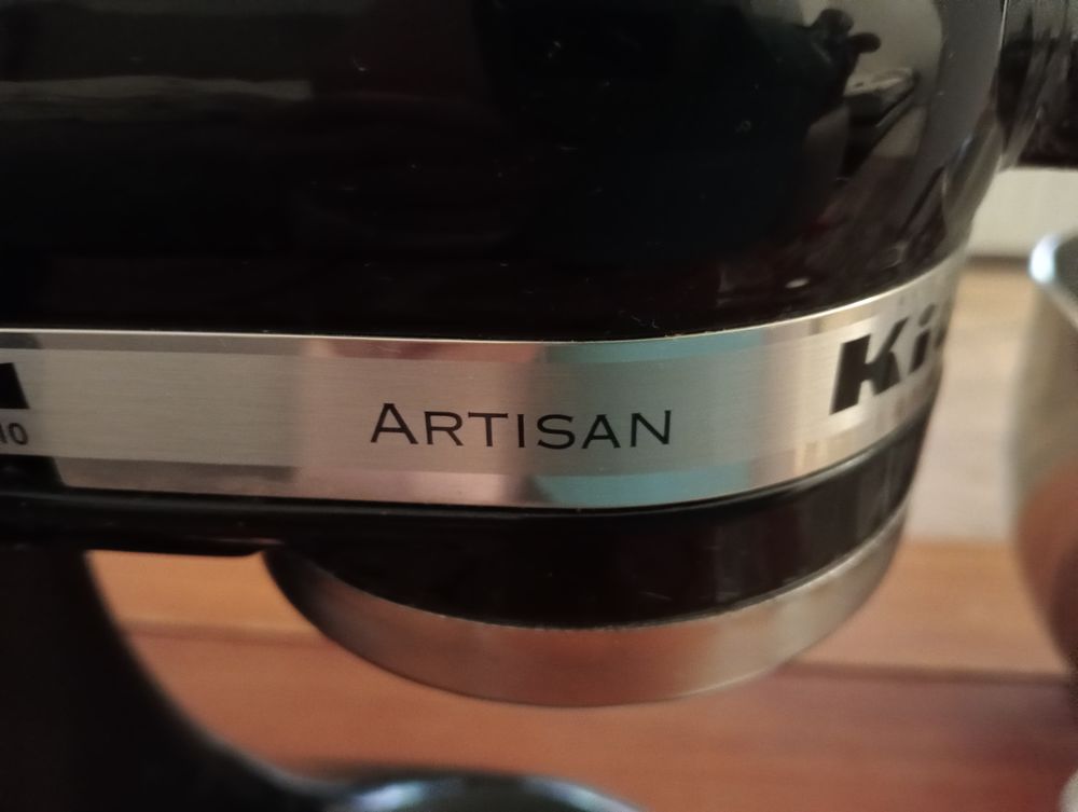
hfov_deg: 63.4
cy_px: 406
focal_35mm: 28
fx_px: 873
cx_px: 539
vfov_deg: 49.9
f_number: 1.8
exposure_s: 1/12.5
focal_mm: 4.04
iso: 7712
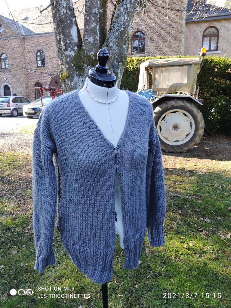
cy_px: 154
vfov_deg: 67.3
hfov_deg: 53.1
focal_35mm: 26
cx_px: 116
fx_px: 231
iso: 120
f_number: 1.75
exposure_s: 1/100
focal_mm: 4.75
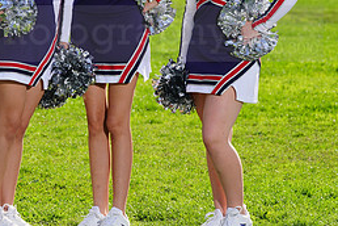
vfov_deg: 3.4
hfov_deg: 5.1
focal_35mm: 407
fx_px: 3821
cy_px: 23
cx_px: 69
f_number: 8
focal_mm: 181
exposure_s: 1/250
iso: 100
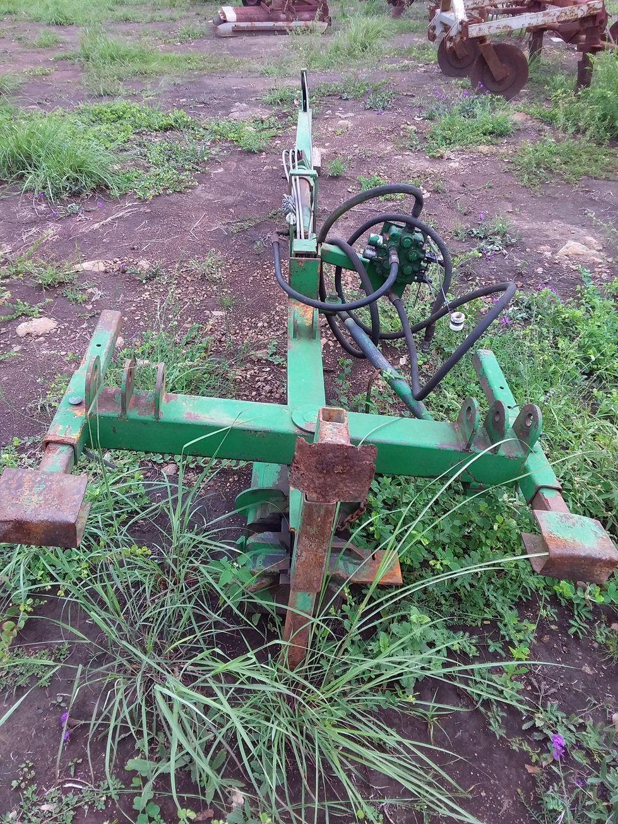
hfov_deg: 49.8
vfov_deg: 63.4
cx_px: 309
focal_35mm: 28
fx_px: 666
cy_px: 412
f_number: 1.9
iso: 40
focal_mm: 2.91
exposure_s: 1/366
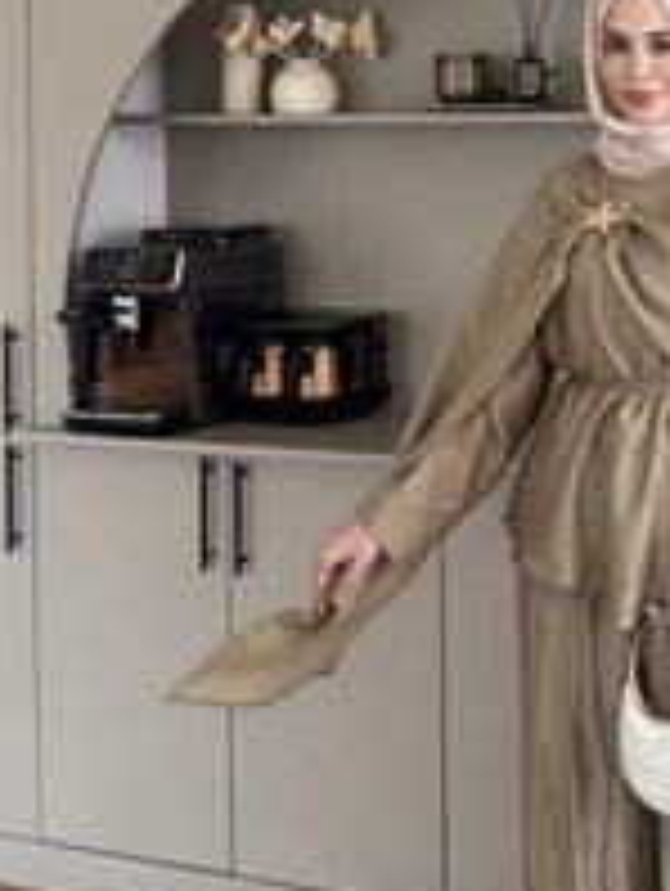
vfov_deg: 38.1
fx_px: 1288
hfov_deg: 27.6
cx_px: 657
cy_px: 484
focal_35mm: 50
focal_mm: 6.76
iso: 100
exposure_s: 1/121
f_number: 1.78
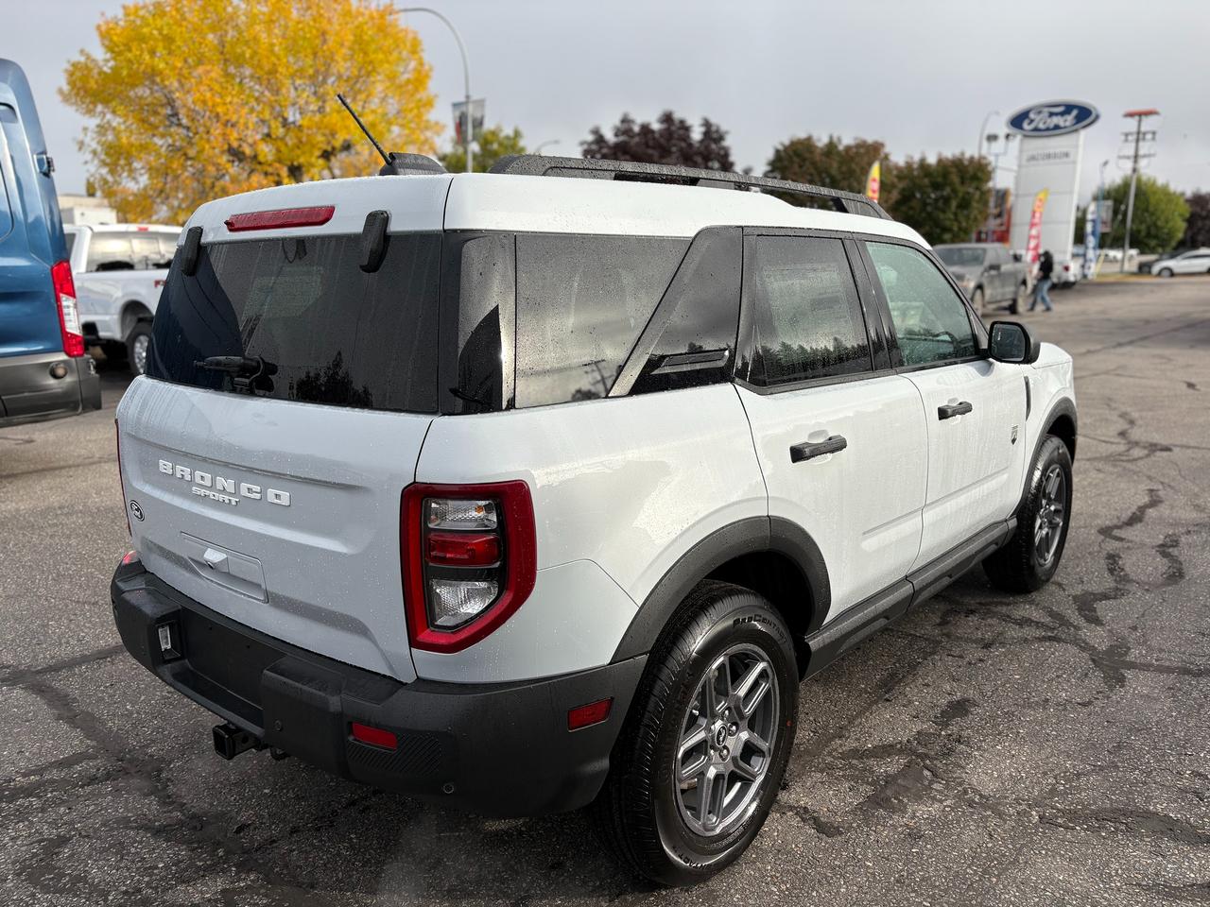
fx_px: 909
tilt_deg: -10.6
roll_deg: -0.6
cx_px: 605
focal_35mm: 26
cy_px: 454
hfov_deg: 67.3
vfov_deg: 53.1
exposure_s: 1/2075
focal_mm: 5.96
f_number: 1.6
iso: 50
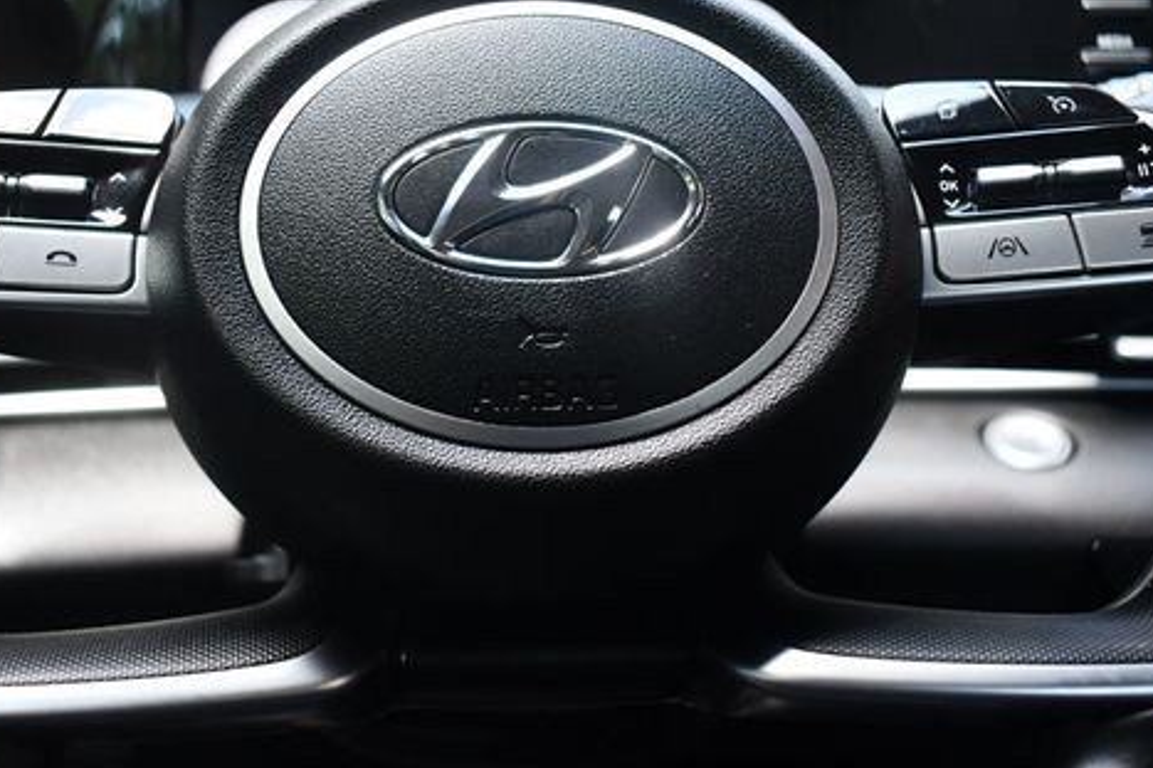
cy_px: 306
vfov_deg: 35.8
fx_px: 1185
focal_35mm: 37
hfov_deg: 51.8
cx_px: 518
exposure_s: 1/200
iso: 800
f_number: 3.5
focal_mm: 18
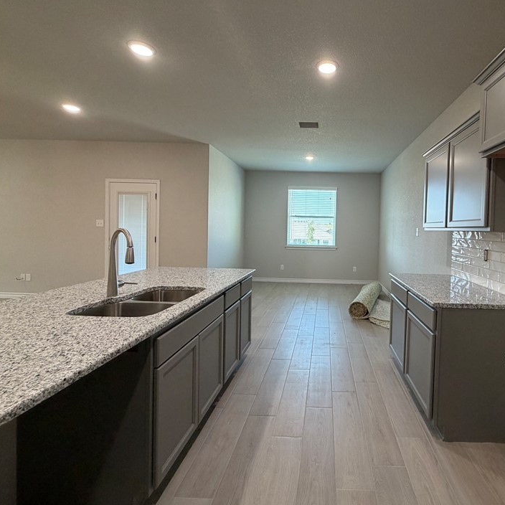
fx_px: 297
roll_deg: -1.0
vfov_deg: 80.6
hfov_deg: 78.9
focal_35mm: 18
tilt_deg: -0.7
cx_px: 324
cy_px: 235
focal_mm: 2.22
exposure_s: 1/60
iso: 160
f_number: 2.2
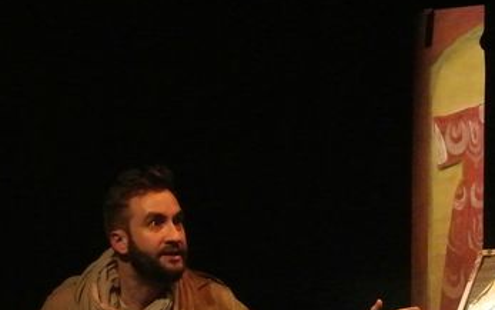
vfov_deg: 4.7
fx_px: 3778
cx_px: 468
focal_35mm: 280
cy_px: 341
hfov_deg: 7.5
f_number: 5.6
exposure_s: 1/100
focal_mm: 44.2
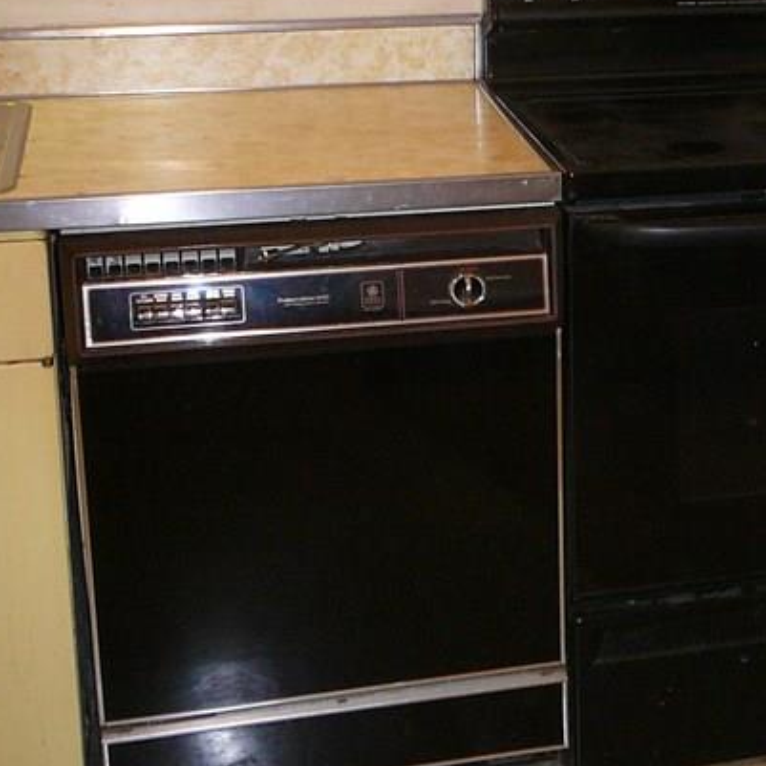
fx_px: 1978
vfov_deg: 21.7
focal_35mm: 79
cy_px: 185
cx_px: 925
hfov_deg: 20.5
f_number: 2.8
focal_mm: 5.2
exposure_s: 1/30
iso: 160
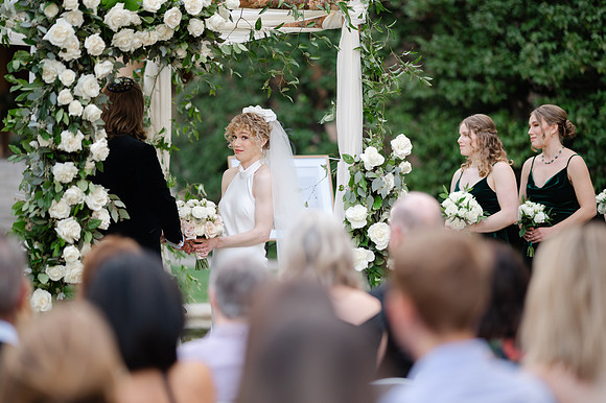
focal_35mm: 105
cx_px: 303
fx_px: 1766
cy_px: 202
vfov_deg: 13.0
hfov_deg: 19.5
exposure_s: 1/400
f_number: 1.4
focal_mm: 105
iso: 100
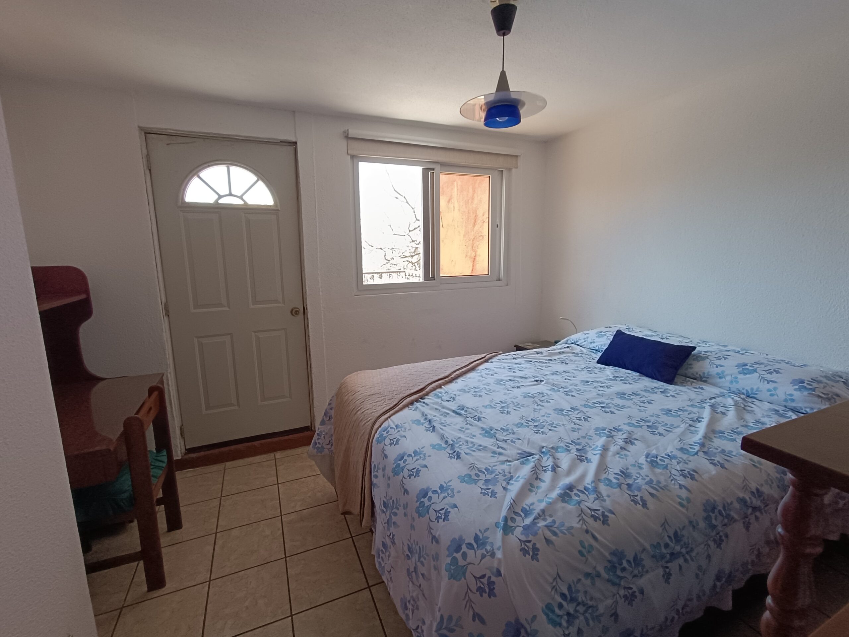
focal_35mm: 16
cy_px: 318
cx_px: 424
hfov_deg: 94.5
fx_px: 392
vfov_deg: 78.1
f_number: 2.2
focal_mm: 1.66
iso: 170
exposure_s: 1/100
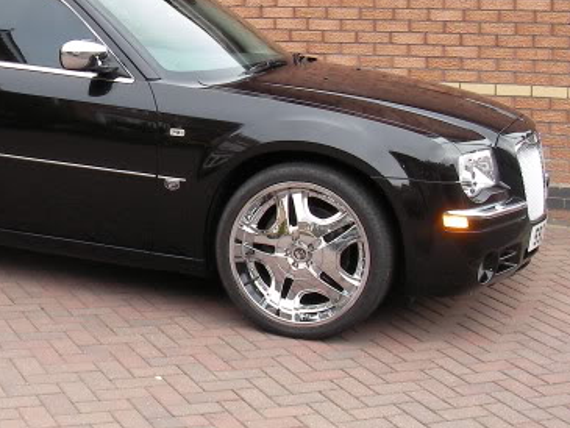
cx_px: 92
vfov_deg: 18.7
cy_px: 183
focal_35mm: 79
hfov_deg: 24.2
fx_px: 1301
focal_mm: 6.3
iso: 50
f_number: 3.5
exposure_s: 1/220
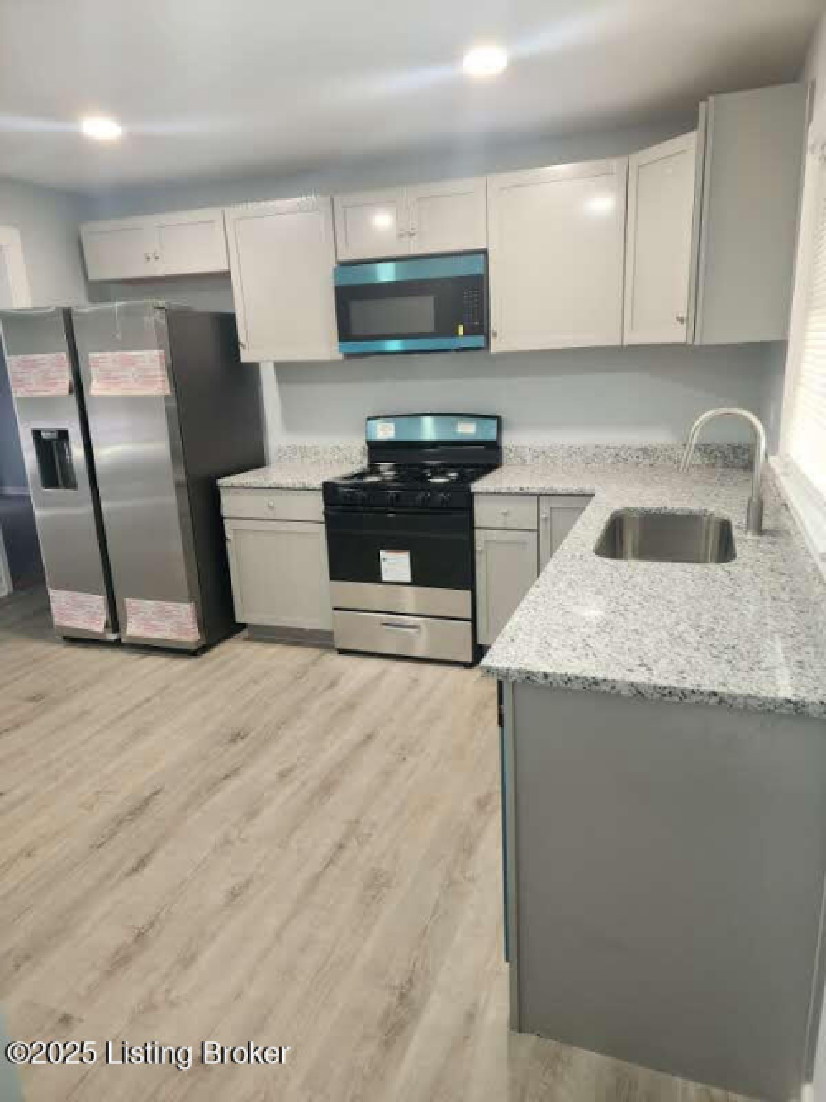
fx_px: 732
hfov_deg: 58.9
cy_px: 551
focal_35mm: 23
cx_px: 413
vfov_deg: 73.9
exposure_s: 1/120
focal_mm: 6.4
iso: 400
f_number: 1.8
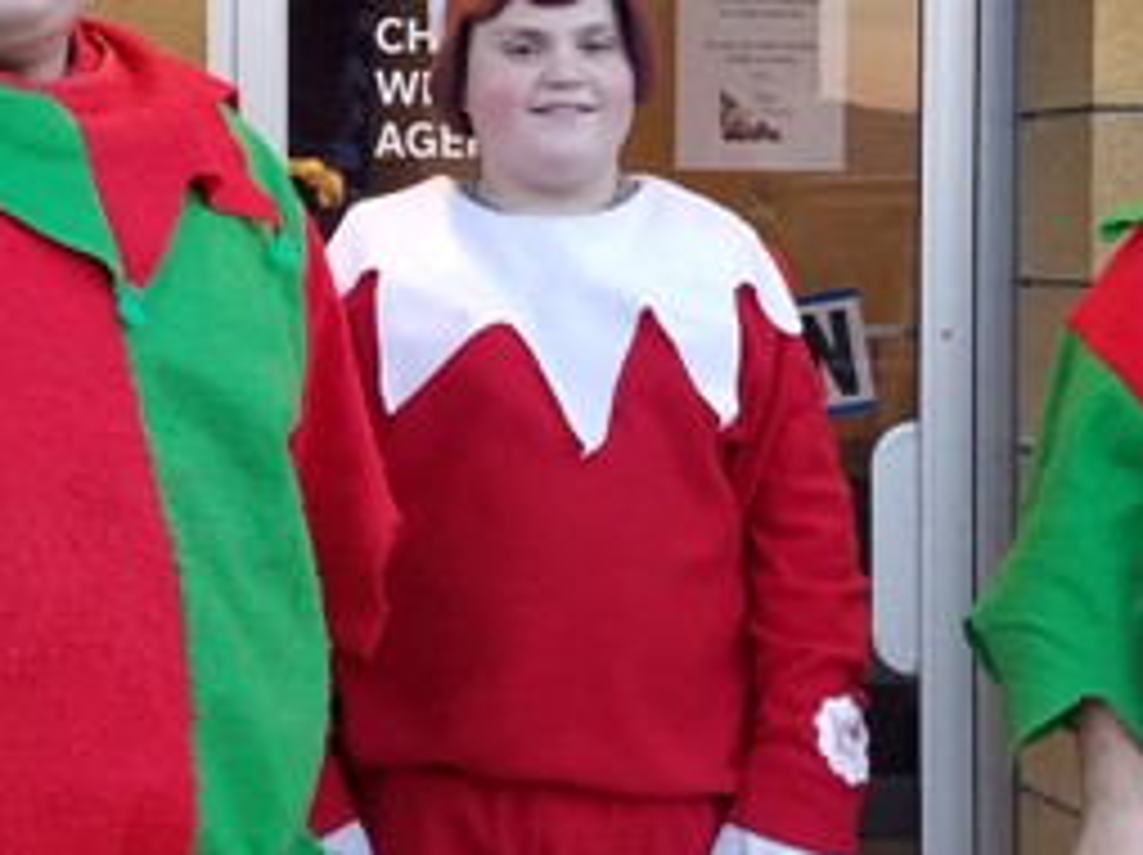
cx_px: 540
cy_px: 234
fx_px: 2705
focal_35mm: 82
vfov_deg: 17.9
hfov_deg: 23.9
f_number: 1.7
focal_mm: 4.2
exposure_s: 1/60
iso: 100
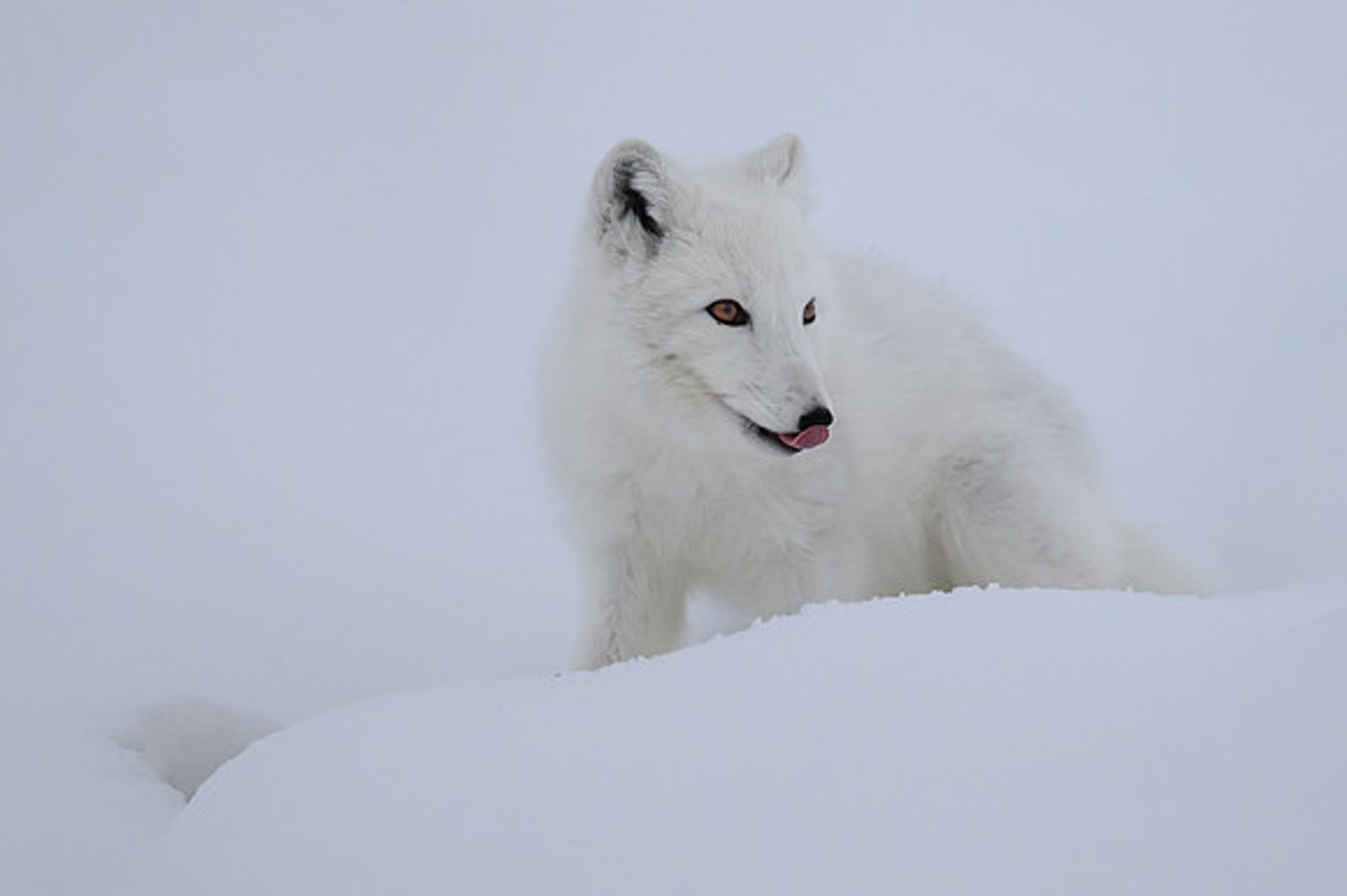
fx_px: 34926
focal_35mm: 934
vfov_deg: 1.5
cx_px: 709
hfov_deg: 2.2
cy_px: 149
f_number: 4
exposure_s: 1/800
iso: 1600
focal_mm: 560
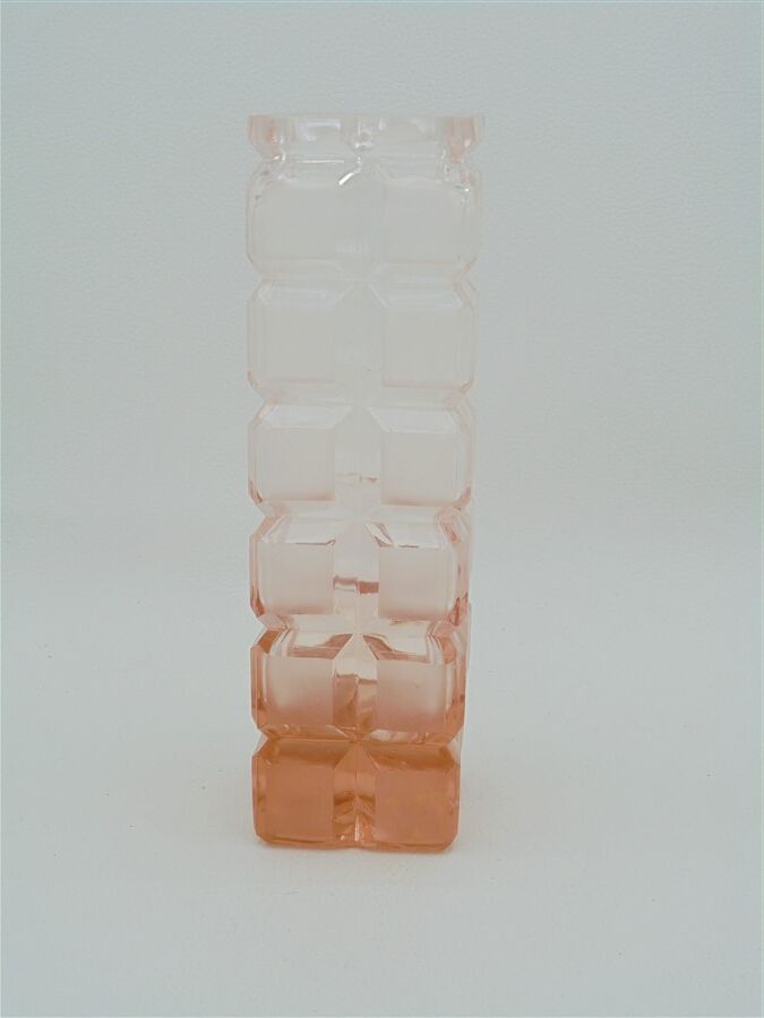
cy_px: 509
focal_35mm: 56
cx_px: 382
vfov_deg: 34.3
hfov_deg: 26.1
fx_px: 1648
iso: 100
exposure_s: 1/50
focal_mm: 10.1
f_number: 5.2
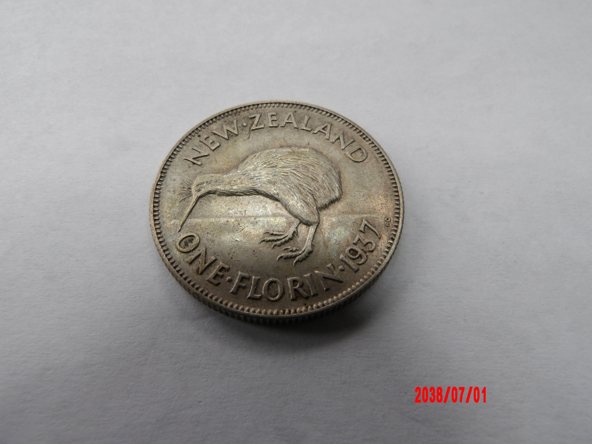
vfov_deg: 58.9
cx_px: 296
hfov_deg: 73.9
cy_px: 222
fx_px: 393
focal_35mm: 23
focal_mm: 4.2
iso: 100
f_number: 4.1
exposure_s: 1/37
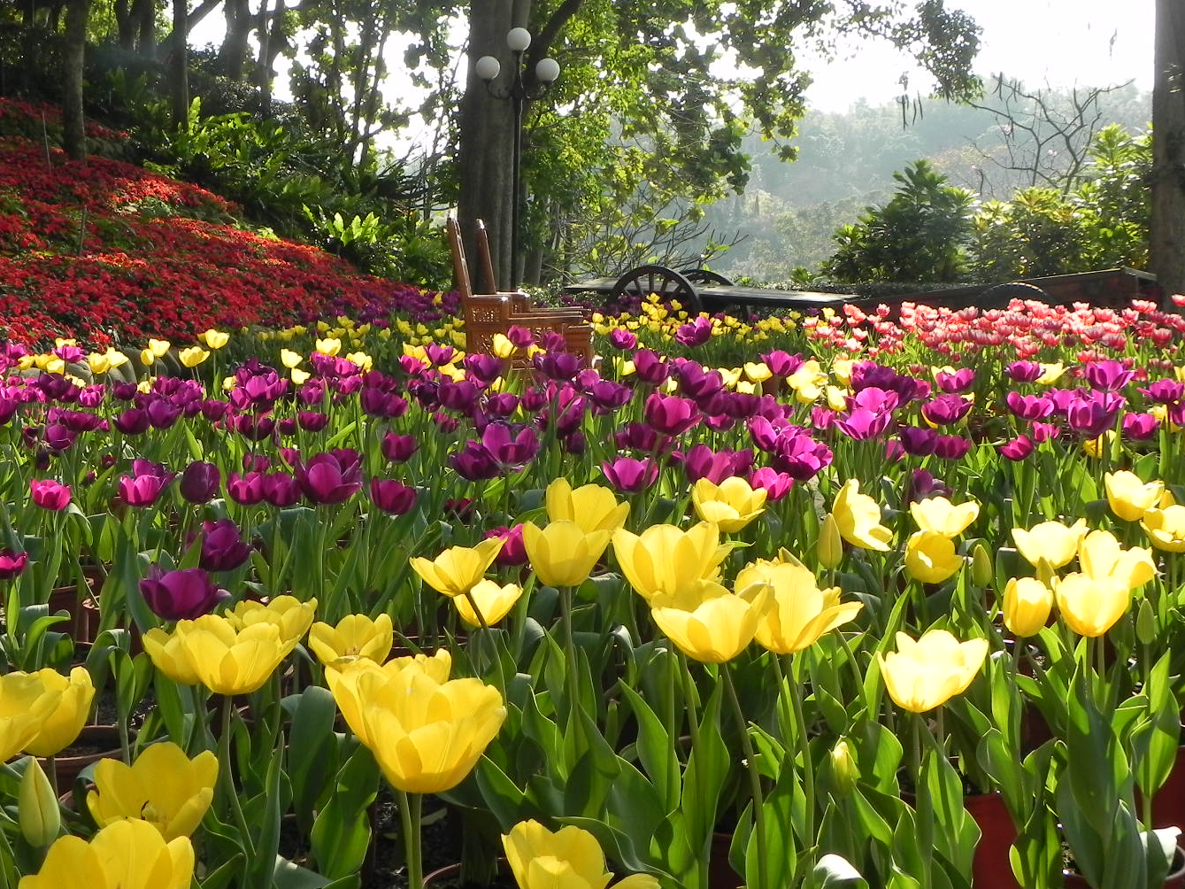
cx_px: 481
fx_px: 1677
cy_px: 383
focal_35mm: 49
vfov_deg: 29.6
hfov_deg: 38.8
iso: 160
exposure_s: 1/198
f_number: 5.6
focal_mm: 7.3
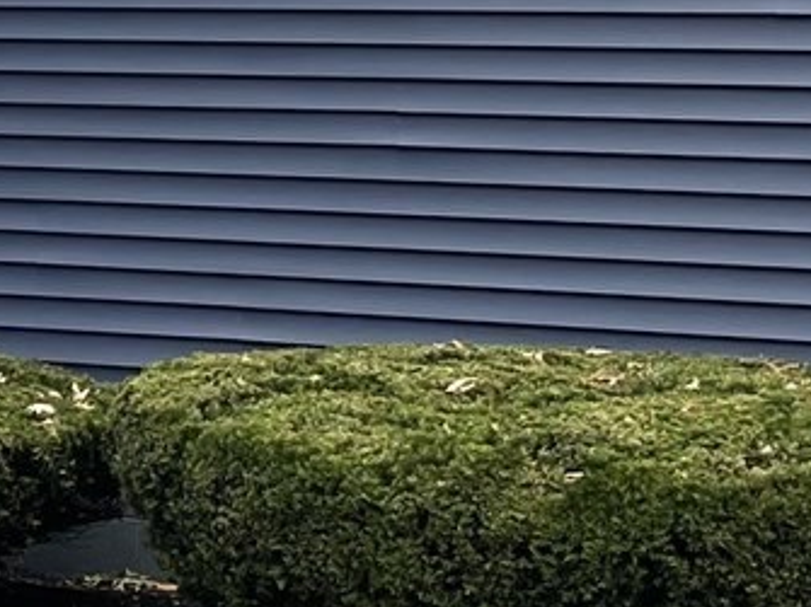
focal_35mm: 159
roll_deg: -1.1
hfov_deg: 12.3
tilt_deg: +1.6
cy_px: 87
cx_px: -15
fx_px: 3724
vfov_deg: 9.3
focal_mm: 4.2
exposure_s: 1/198
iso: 32
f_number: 1.6
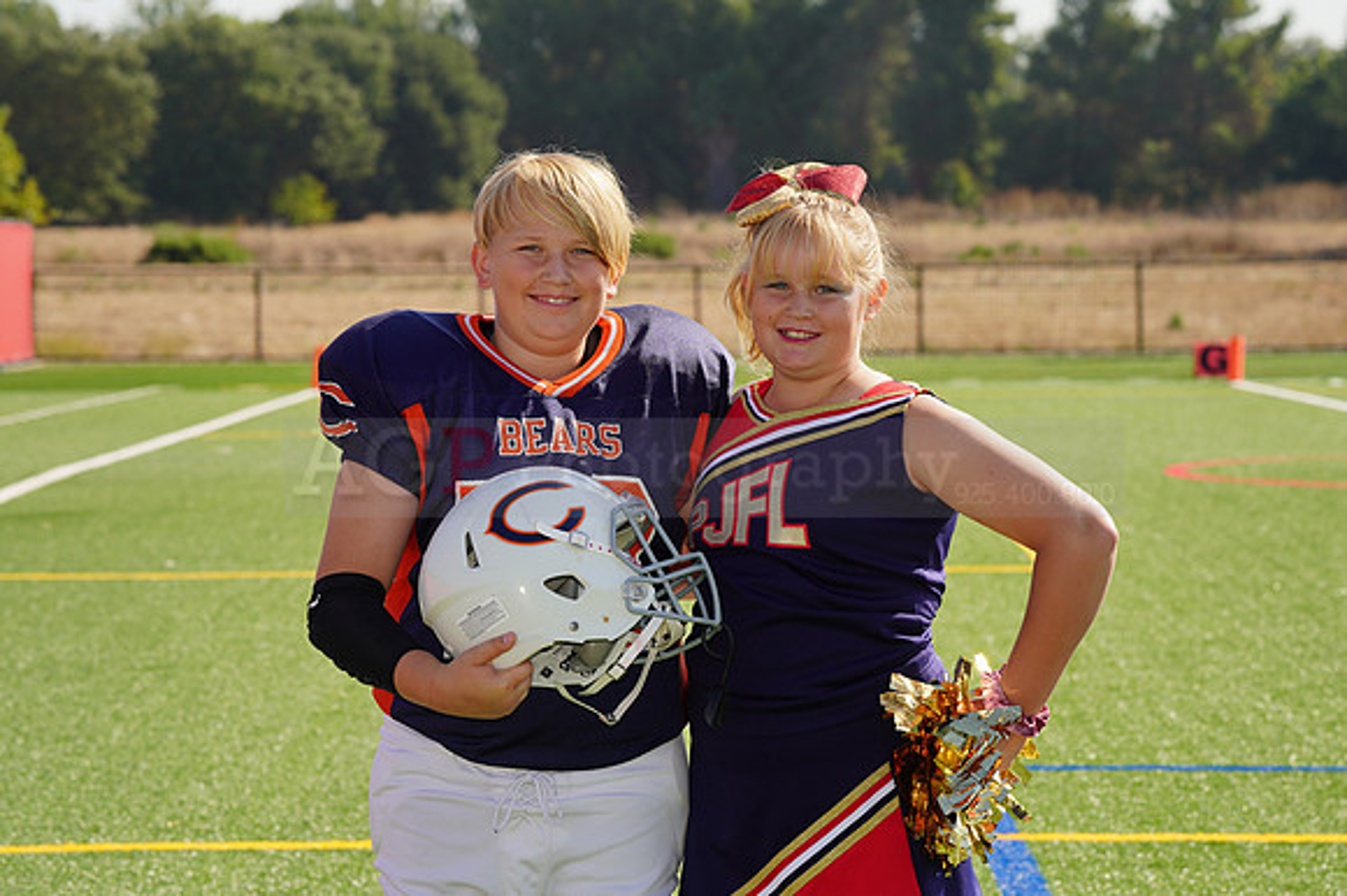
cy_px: 448
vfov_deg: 8.7
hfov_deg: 13.0
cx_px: 674
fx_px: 5908
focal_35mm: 158
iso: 100
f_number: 10
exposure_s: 1/160
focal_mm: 158
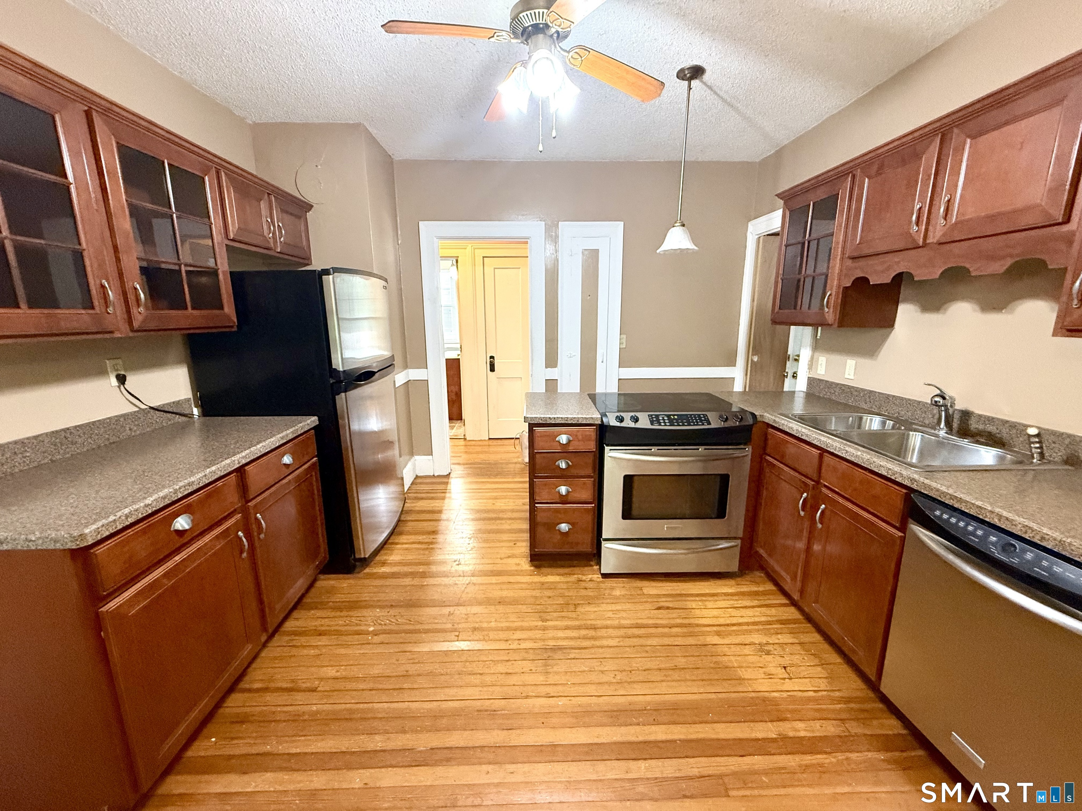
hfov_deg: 102.1
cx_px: 541
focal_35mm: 14
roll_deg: +0.2
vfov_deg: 85.7
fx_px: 438
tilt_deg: -10.7
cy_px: 406
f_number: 2.2
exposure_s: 1/60
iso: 500
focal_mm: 2.22
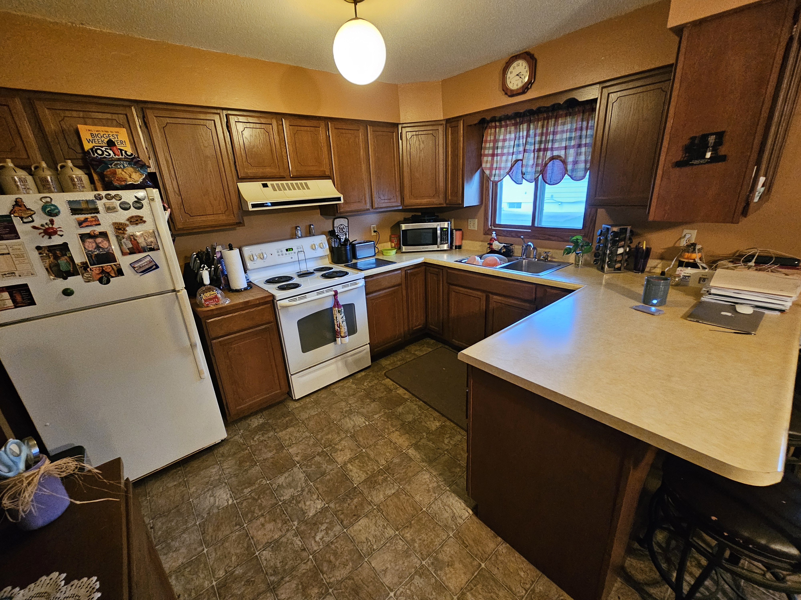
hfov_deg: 106.2
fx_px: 301
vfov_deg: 89.9
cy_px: 300
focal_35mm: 13
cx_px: 400
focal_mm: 2.2
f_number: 2.2
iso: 800
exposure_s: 1/24
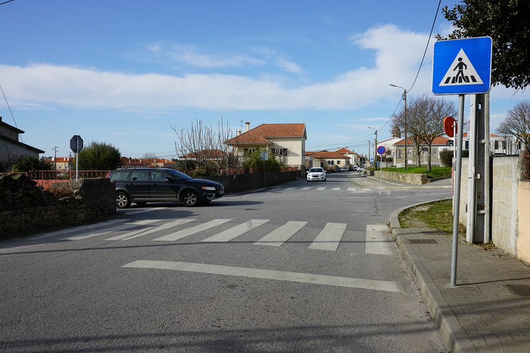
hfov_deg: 61.9
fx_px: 442
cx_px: 265
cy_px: 176
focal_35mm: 30
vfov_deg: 43.6
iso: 100
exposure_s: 1/320
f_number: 7.1
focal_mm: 30
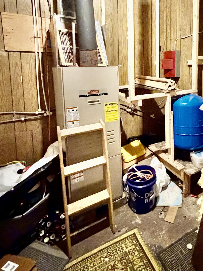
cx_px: 163
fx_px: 180
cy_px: 86
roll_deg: -0.1
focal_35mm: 23
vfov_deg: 71.3
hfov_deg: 54.7
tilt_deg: -6.1
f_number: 2.2
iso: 1250
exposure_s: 1/30
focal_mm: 2.22
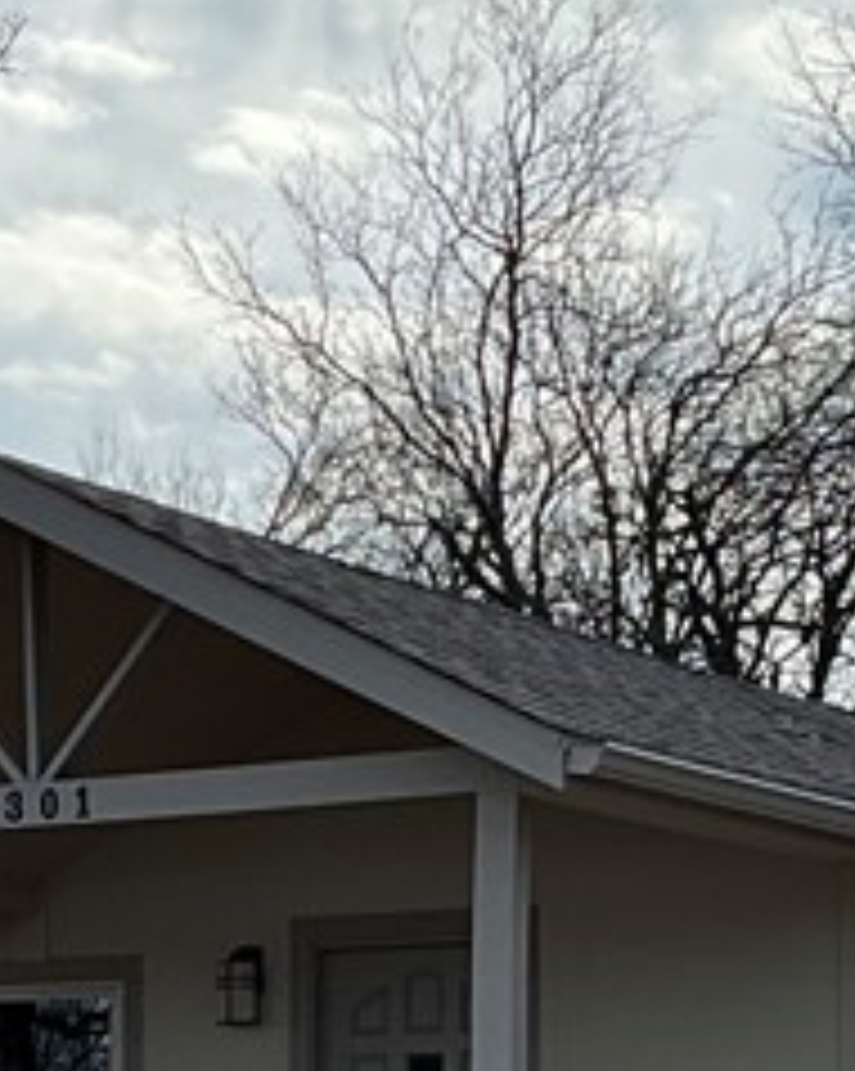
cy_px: 1192
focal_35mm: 122
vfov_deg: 15.4
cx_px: 396
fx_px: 3864
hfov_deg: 12.6
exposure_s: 1/1848
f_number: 1.8
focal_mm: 3
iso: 25
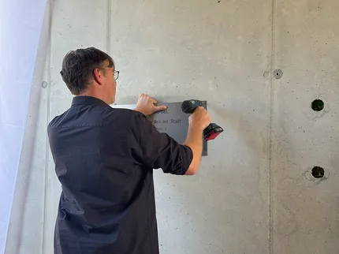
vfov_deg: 30.2
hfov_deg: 39.7
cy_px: 127
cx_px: 170
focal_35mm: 48
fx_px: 470
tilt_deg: +2.3
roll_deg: -0.9
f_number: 1.78
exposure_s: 1/121
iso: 50
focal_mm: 6.76
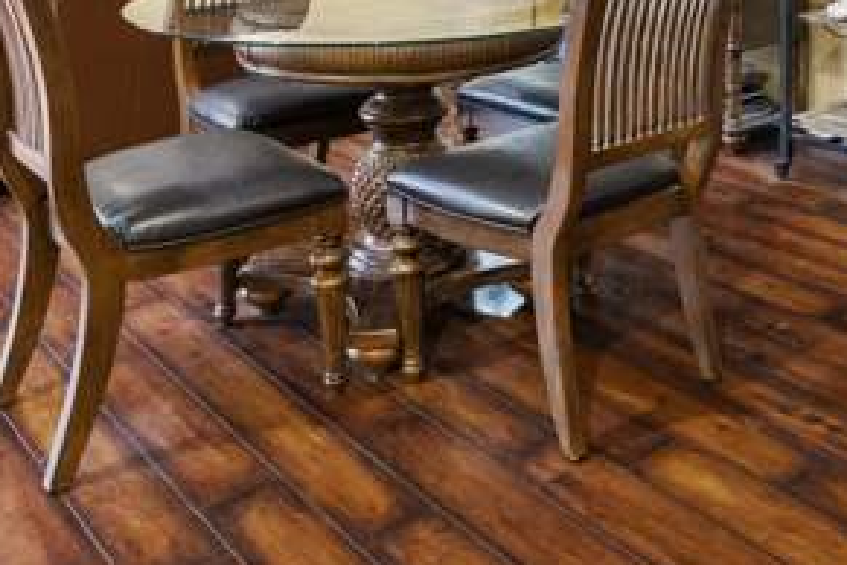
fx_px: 1035
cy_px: -162
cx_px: 699
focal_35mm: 44
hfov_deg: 42.2
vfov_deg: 26.2
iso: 1600
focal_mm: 16
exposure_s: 1
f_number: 8
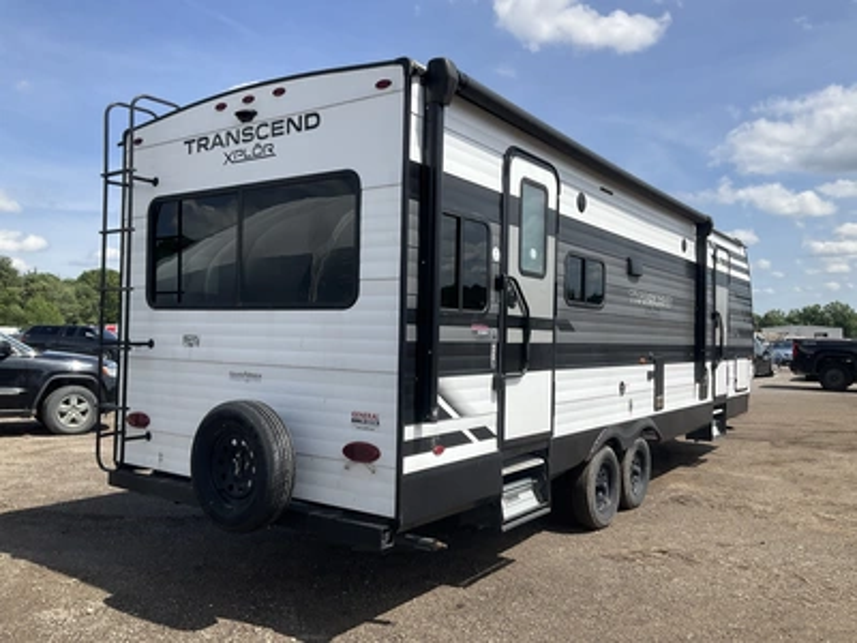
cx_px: 428
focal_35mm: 29
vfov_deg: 48.2
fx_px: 718
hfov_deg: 61.7
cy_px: 322
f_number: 1.8
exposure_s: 1/2058
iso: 25
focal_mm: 3
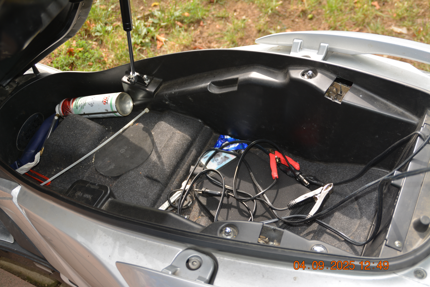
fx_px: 502
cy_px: 144
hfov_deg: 46.4
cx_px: 215
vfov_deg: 31.9
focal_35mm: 42
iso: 100
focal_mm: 28
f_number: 4
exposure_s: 1/200
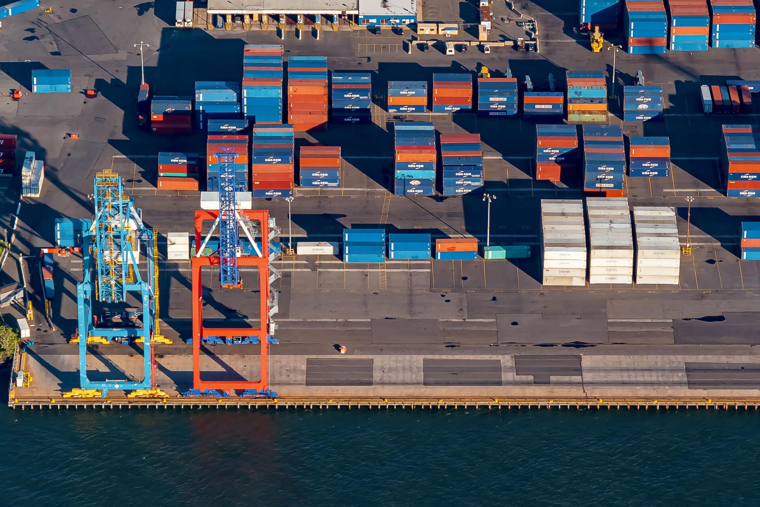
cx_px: 454
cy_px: 233
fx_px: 3654
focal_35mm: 173
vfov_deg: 7.9
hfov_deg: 11.9
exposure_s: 1/500
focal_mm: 128
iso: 400
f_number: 9
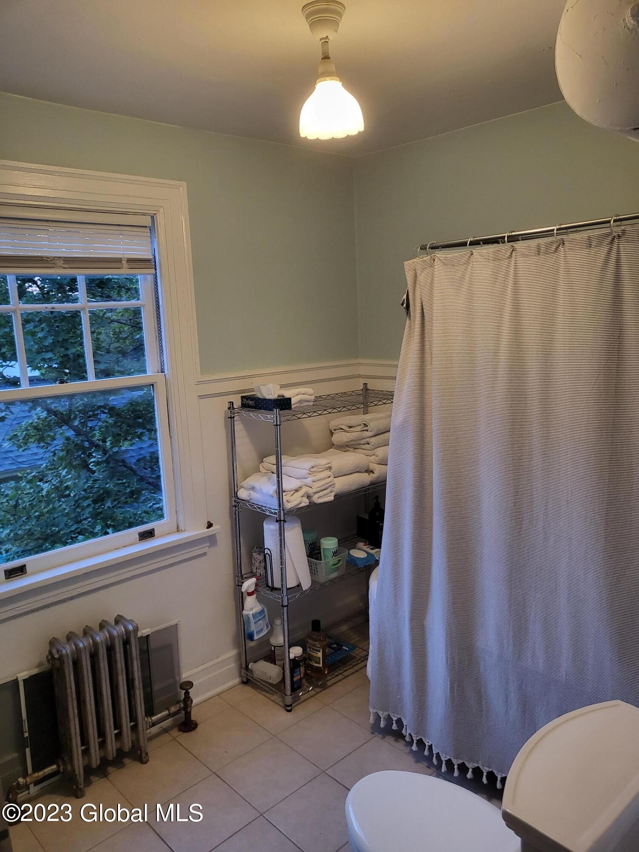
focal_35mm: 26
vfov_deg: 67.3
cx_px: 320
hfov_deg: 53.1
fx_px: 640
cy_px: 426
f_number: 1.8
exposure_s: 1/40
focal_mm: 4.25
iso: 640
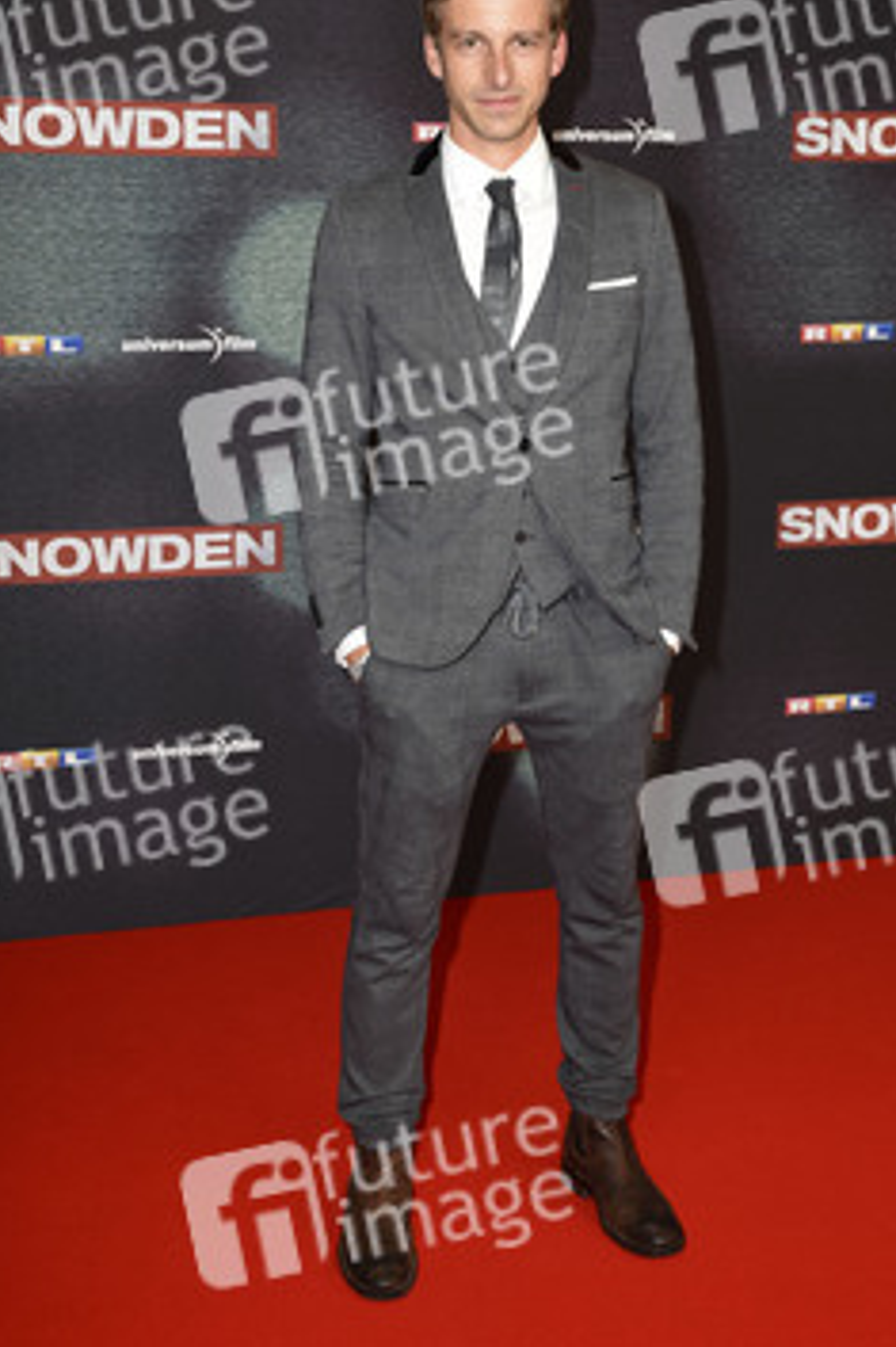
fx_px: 1906
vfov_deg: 38.9
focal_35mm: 51
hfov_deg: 26.4
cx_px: 488
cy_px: 626
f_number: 5.6
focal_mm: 30
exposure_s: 1/125
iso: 400
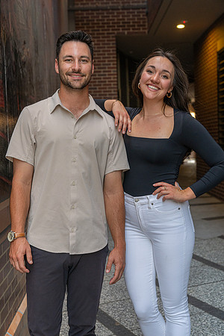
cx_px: 112
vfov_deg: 38.2
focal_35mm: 52
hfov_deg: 26.0
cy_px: 168
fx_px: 485
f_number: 4
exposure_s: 1/160
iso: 2000
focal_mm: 52
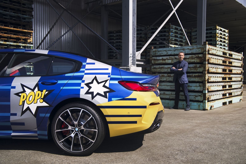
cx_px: 123
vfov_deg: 37.9
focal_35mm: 35
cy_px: 82
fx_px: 239
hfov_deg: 54.4
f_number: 9
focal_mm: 35
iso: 640
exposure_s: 1/320
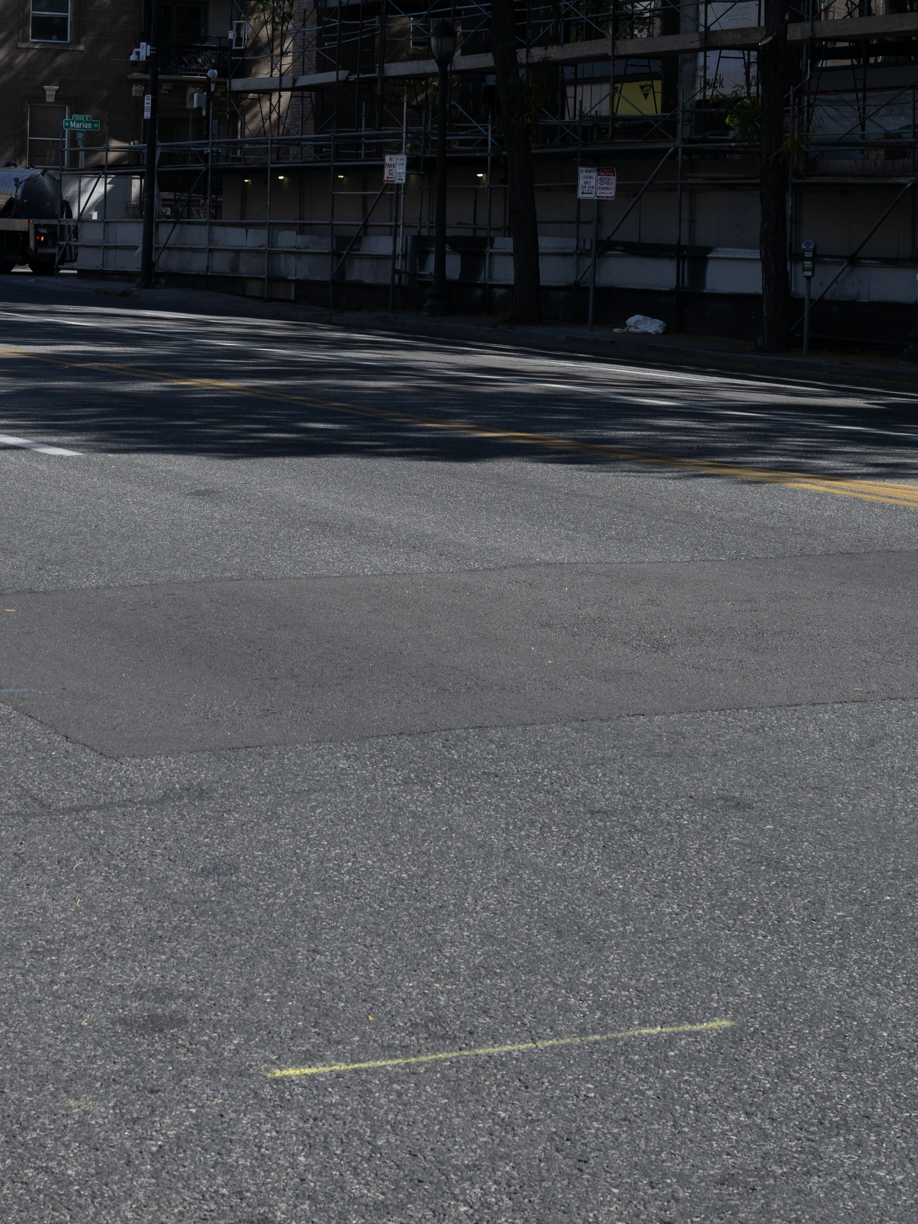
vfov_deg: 21.2
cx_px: 312
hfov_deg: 16.2
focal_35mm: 91
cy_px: 218
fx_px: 3218
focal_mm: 37
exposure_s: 1/250
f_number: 8
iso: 64
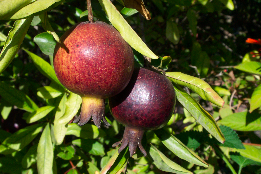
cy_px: 87
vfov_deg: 22.3
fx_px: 442
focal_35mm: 61
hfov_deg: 32.9
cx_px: 130
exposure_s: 1/90
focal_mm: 12.6
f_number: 11
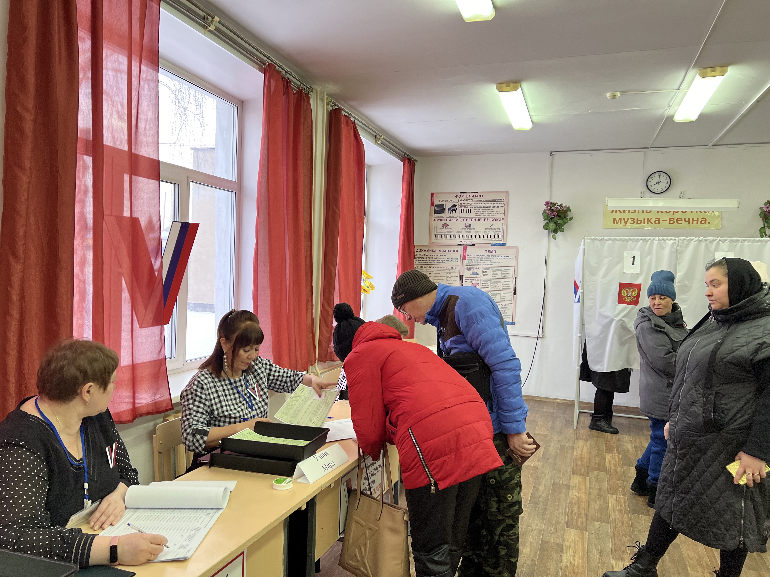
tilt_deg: -2.7
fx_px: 578
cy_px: 288
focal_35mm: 26
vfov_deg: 53.1
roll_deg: -2.0
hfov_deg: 67.3
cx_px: 385
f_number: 1.5
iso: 100
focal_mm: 5.7
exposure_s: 1/100
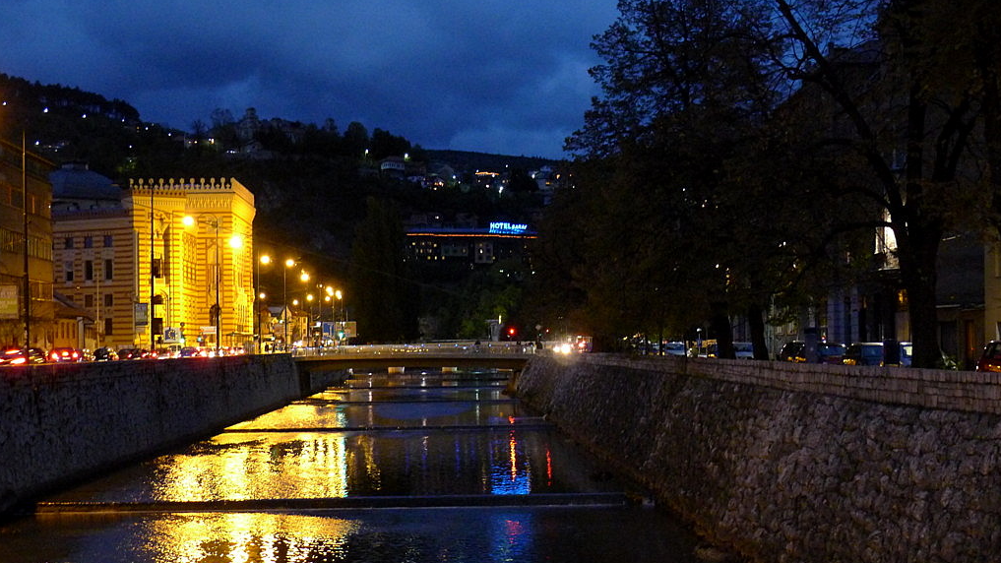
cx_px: 499
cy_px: 331
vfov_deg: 20.7
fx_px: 1539
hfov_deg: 36.0
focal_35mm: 58
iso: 800
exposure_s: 1/8
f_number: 2.8
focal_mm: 11.7
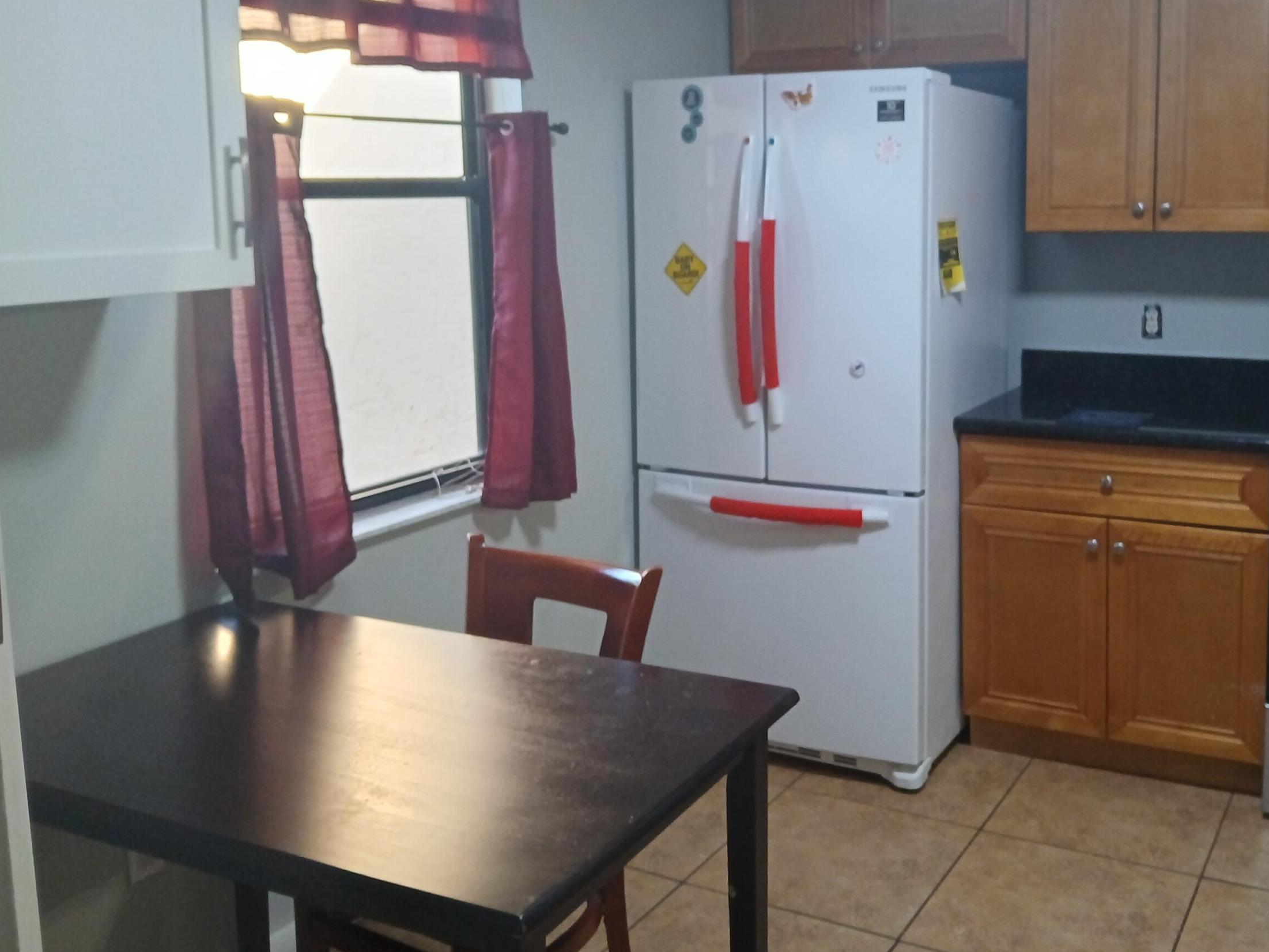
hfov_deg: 53.4
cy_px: 345
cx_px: 783
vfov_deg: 41.4
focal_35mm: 34
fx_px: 1247
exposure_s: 1/40
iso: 250
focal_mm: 3.98
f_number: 1.8
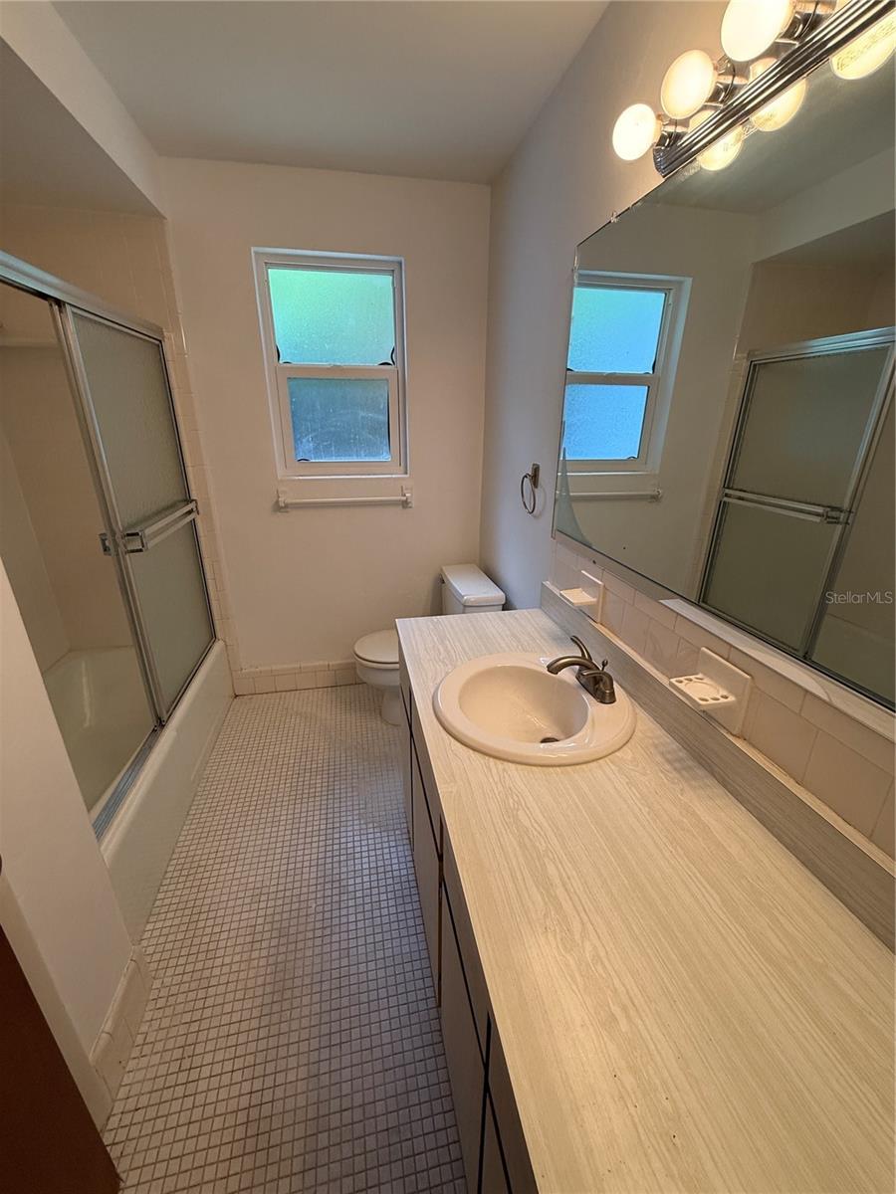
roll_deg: -1.4
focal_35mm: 14
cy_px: 597
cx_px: 448
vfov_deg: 102.1
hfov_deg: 85.7
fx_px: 483
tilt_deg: -20.8
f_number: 2.2
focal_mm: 2.22
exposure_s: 1/120
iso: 160
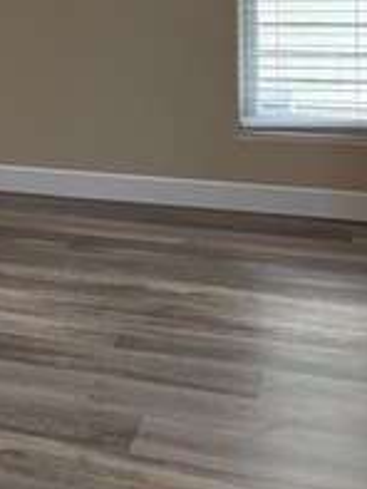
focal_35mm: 88
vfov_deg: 21.4
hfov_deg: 14.9
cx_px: -269
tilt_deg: -5.3
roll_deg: +1.9
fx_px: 1243
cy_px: -17
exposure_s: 1/60
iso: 160
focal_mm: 5.96
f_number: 1.6
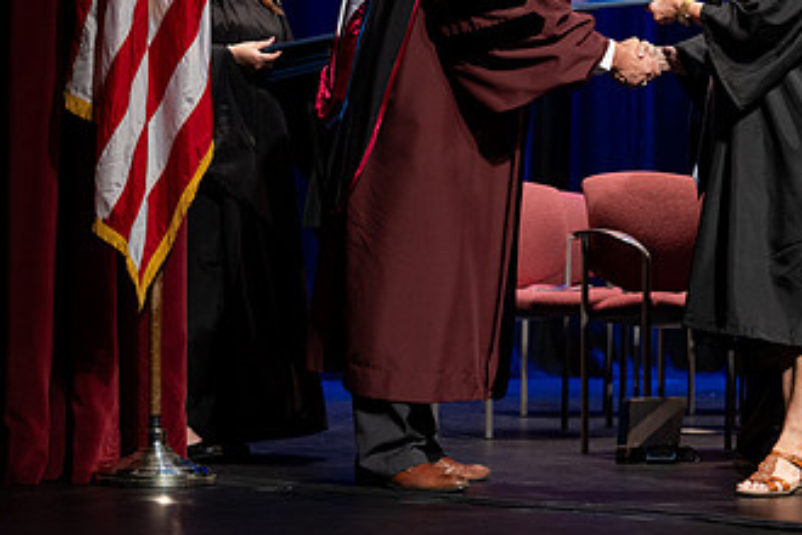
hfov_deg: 16.5
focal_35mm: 123
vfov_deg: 11.1
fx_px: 2740
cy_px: 137
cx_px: 649
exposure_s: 1/250
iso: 640
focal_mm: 70
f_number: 2.8
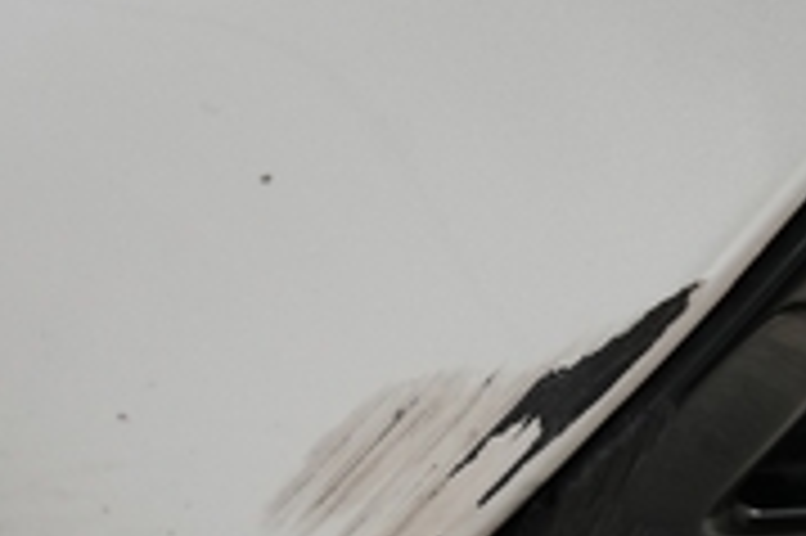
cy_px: 392
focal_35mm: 100
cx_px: 185
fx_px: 2237
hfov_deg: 20.2
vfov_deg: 13.6
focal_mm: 28
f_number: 5
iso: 2000
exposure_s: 1/100
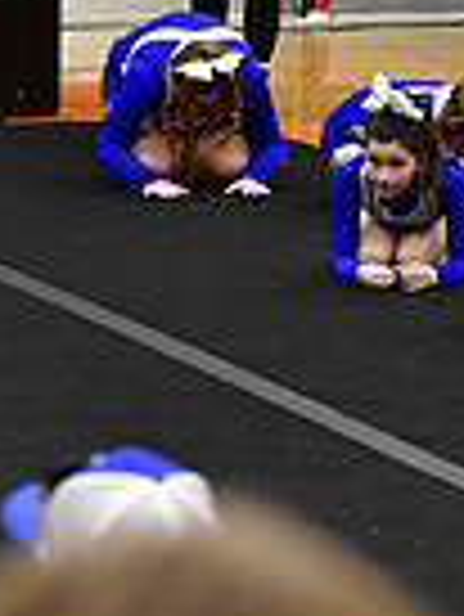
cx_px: -802
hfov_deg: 3.4
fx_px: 7637
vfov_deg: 4.6
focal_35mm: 428
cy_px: 115
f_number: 3.5
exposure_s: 1/500
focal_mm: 70
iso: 4000
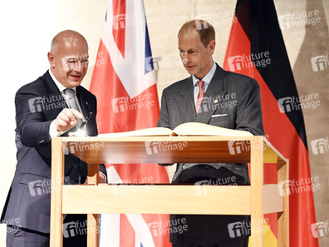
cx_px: 144
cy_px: 124
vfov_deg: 6.8
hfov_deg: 9.0
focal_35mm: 219
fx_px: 2081
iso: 6400
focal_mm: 200
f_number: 4
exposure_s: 1/500
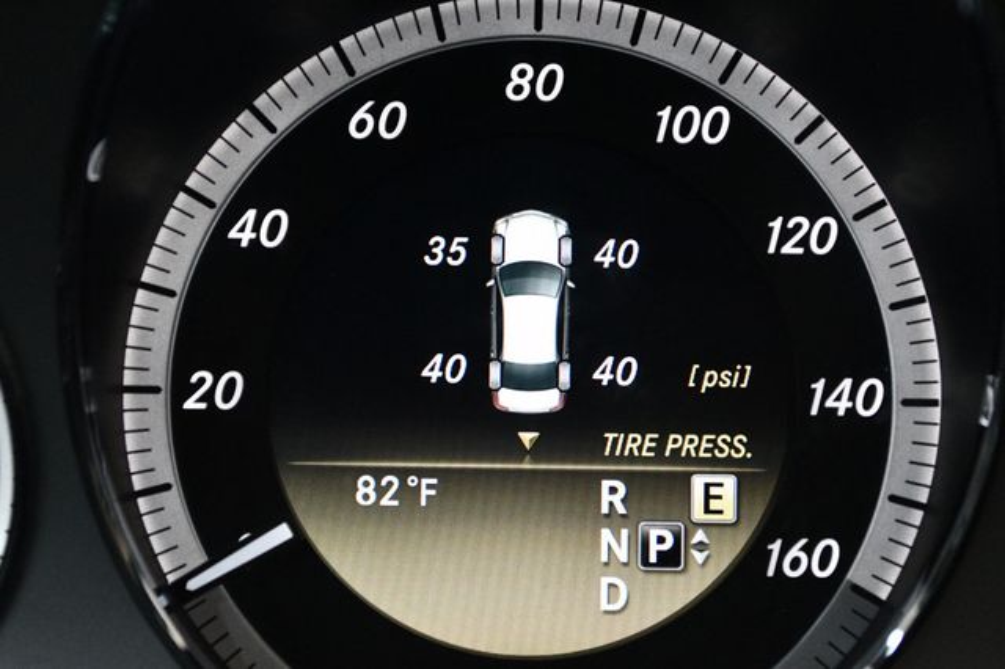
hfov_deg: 29.3
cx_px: 502
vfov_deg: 19.7
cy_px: 334
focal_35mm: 69
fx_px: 1925
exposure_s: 1/80
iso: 3200
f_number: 5.3
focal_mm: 46
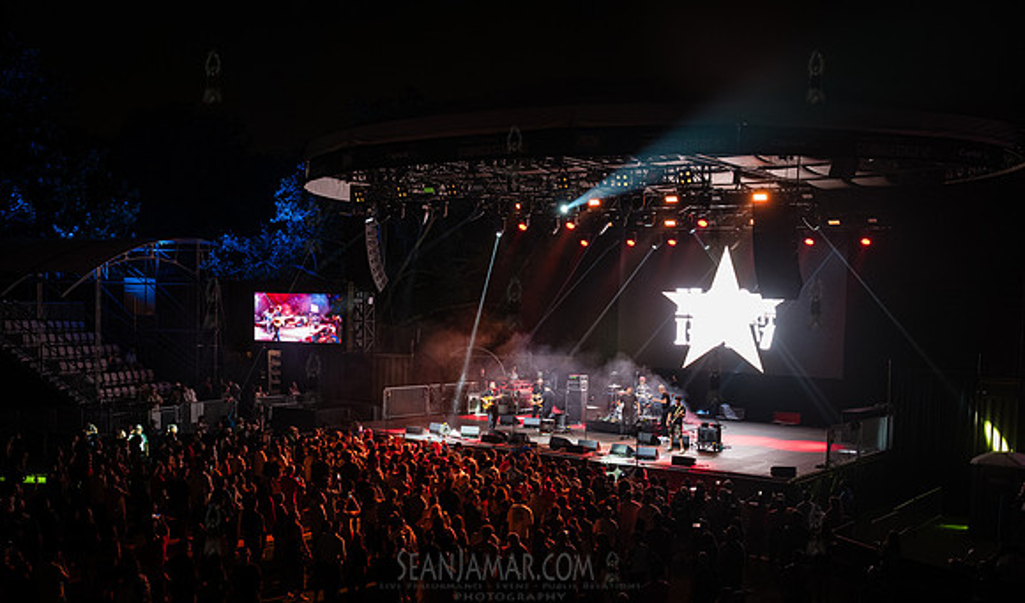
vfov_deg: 30.5
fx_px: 1100
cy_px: 376
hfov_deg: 49.9
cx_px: 459
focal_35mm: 40
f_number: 4
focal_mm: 35
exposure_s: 1/160
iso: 4000
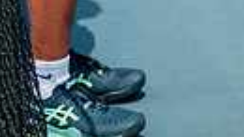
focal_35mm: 174
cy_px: -274
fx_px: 1125
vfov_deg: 6.4
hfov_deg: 12.4
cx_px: 88
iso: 125
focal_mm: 48
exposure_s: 1/400
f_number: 7.1
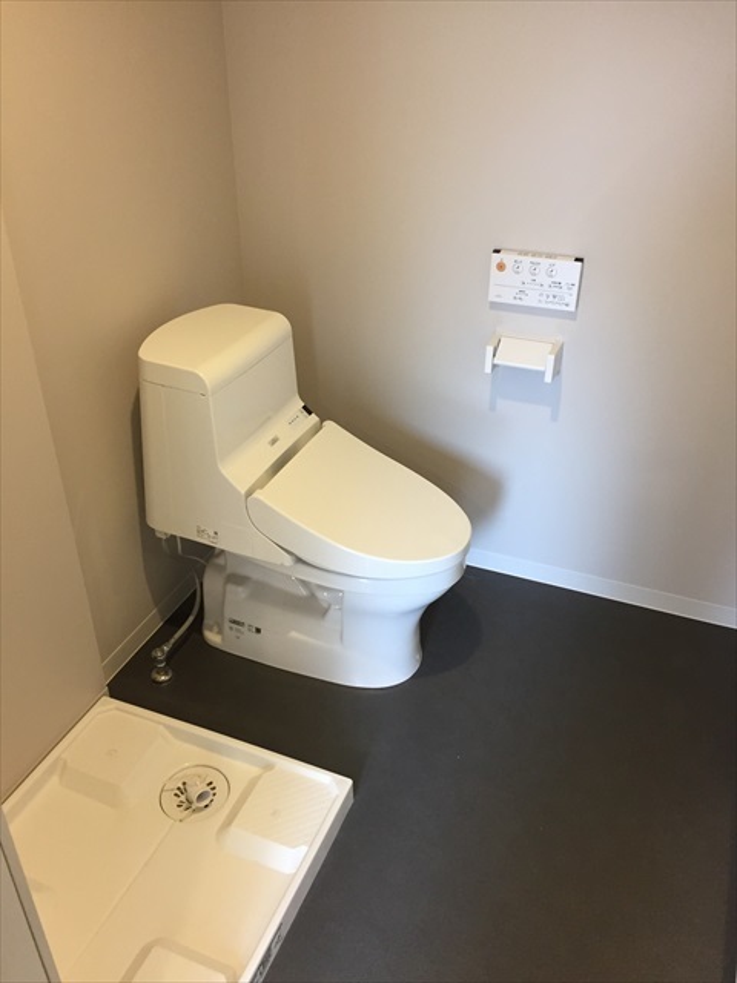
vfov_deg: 61.7
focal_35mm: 29
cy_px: 492
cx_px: 368
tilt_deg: -32.3
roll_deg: -0.7
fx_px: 823
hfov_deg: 48.2
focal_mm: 4.15
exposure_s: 1/30
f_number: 2.2
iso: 125
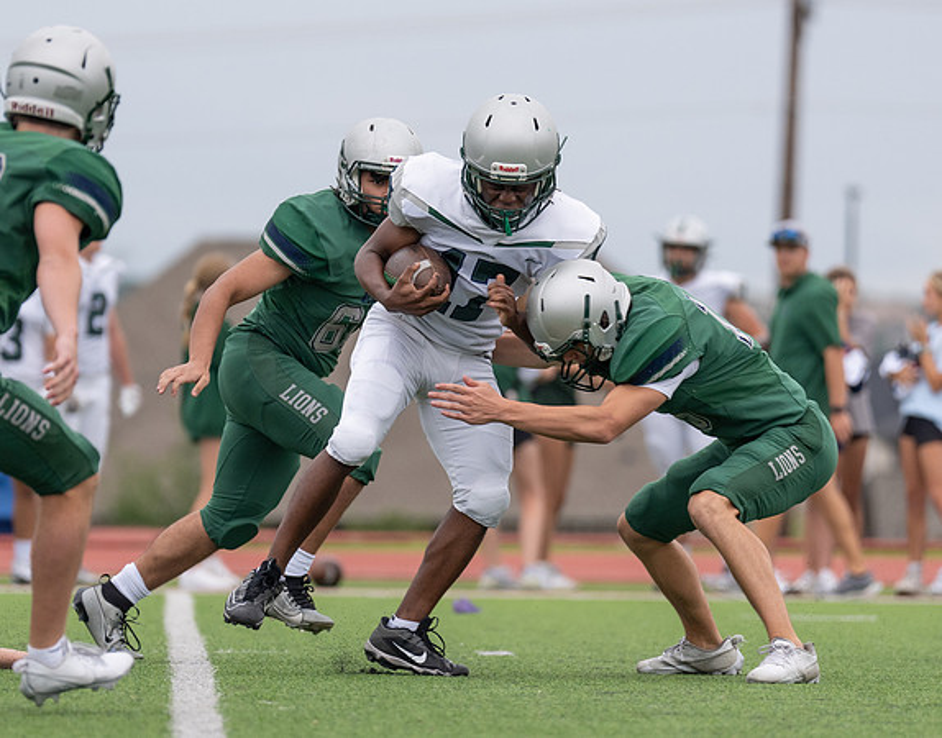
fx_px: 11221
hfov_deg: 4.8
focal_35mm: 406
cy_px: 389
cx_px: 455
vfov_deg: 3.8
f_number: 2.8
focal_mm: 200
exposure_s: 1/1250
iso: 250
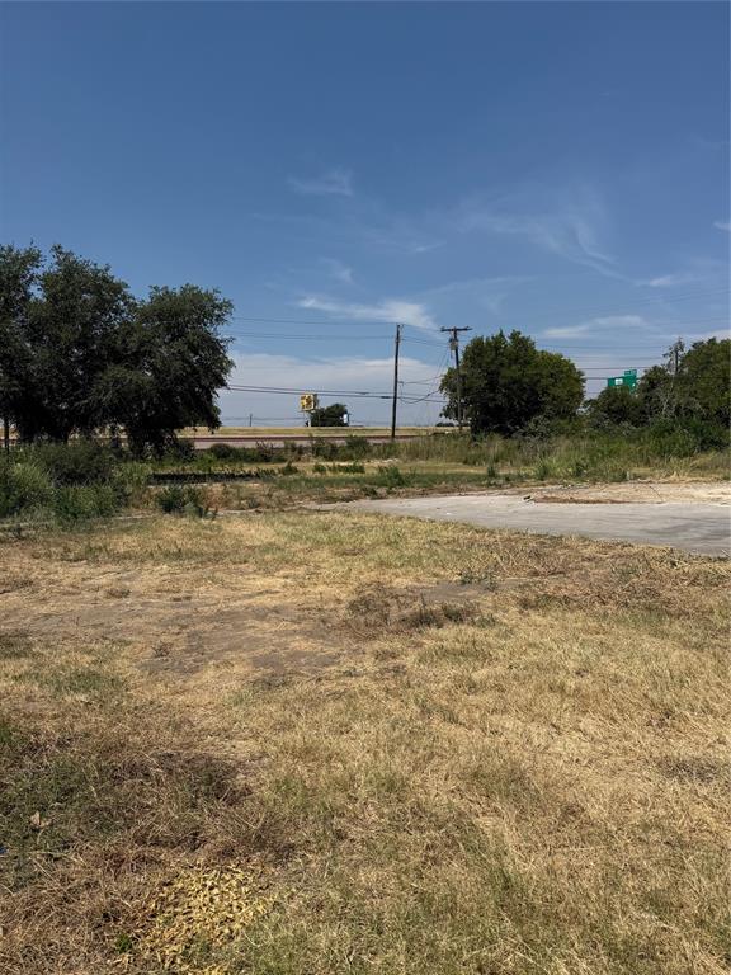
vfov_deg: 71.6
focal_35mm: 24
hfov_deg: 56.8
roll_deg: +2.8
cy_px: 488
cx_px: 366
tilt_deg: +0.7
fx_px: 676
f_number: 1.78
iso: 80
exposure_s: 1/8130
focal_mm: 6.76
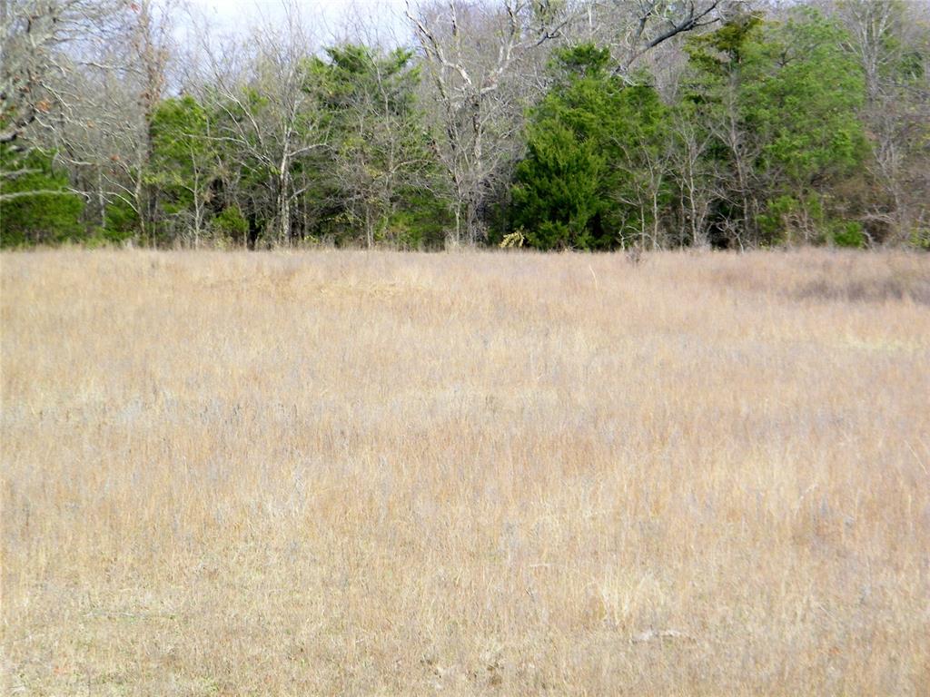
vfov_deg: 12.5
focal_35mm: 119
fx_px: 3197
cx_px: 465
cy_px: 348
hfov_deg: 16.6
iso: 80
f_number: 4.8
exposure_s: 1/250
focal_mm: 21.3
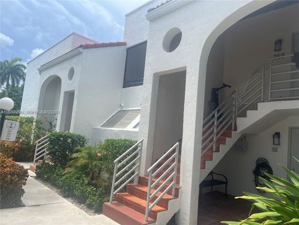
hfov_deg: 67.3
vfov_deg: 53.1
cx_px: 150
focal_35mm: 26
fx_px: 225
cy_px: 112
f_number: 1.6
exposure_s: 1/1404
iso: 50
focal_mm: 5.1
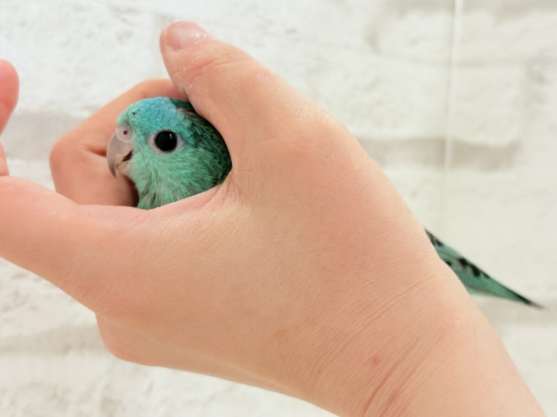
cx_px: 278
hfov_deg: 36.8
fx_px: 837
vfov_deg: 28.0
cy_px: 208
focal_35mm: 52
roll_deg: -1.3
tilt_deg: -3.0
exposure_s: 1/100
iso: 100
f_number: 1.6
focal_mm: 5.96
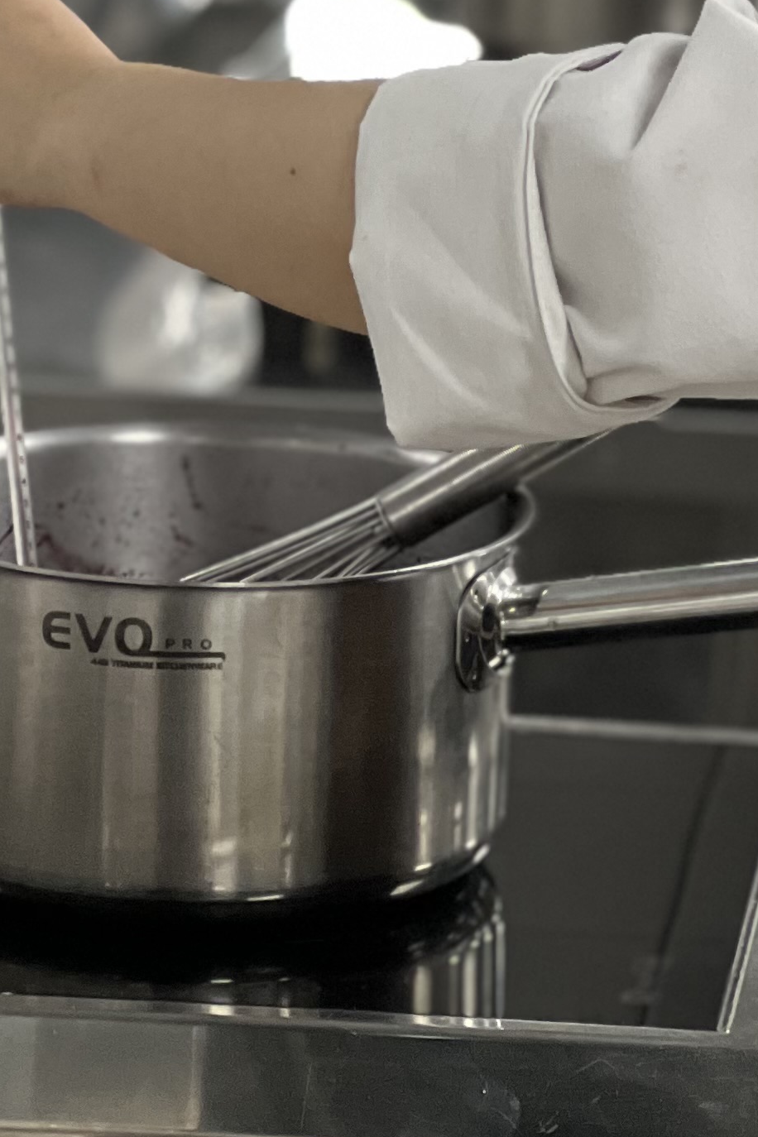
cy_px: 97
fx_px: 7422
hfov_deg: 5.8
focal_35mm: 235
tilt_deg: -9.8
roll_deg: -1.6
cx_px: 787
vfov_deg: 8.7
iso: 125
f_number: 2.8
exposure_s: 1/40
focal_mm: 9
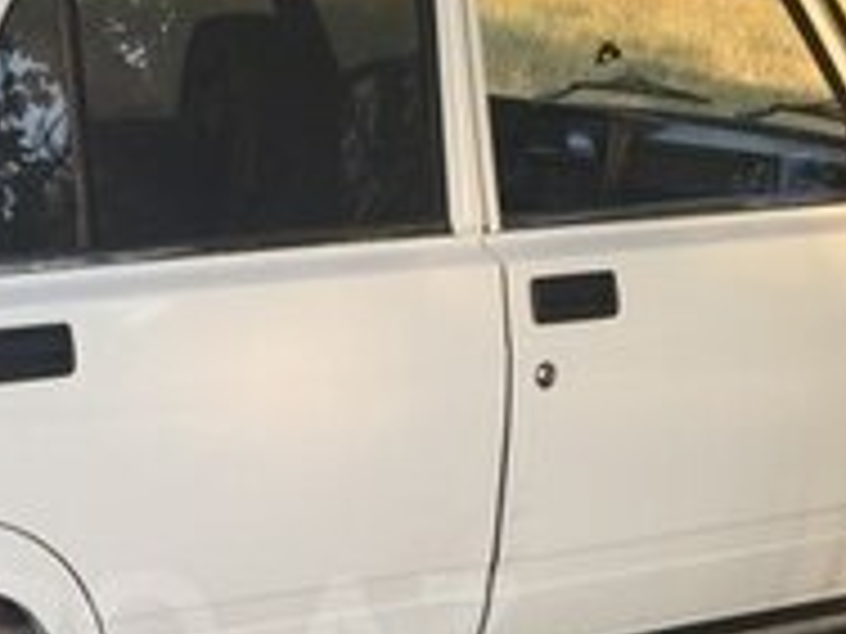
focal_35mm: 102
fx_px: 2493
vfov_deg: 14.3
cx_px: 58
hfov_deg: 18.9
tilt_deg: -15.6
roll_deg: +0.2
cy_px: 641
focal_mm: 4.15
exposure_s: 1/104
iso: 32
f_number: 2.2
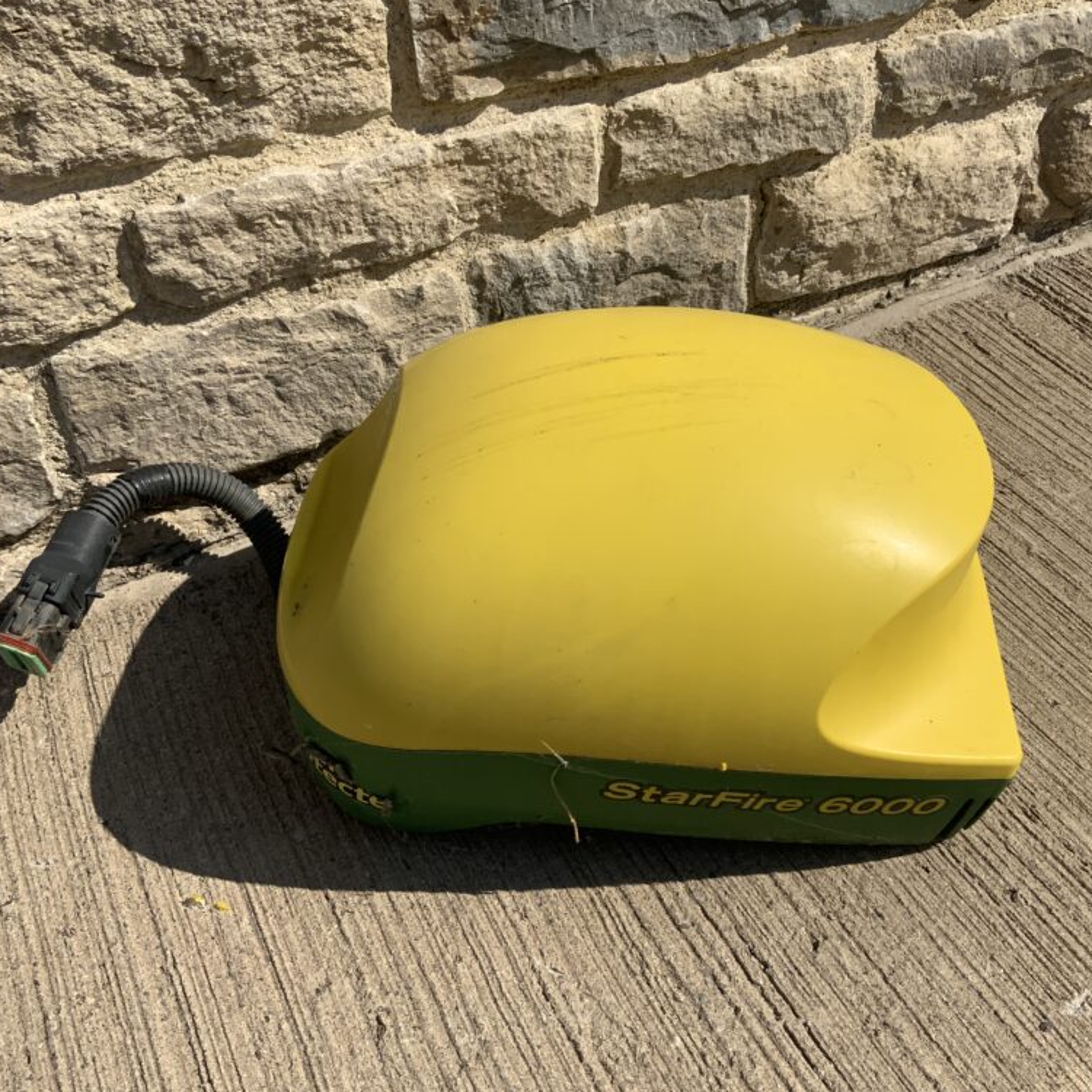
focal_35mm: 35
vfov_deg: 47.2
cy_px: 537
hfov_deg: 47.1
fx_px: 1249
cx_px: 616
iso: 20
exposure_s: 1/3534
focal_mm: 3
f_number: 1.8
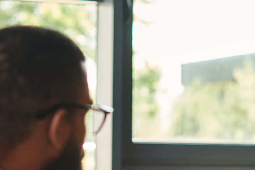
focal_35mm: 161
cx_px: 183
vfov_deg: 8.3
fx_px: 1140
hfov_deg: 12.7
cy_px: 253
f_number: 2.8
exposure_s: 1/250
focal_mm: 50
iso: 500
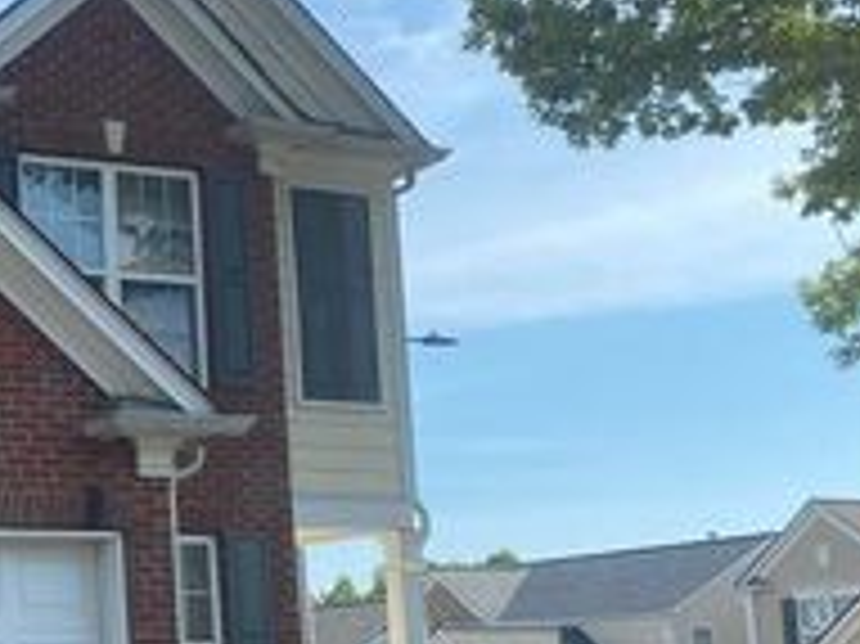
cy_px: 525
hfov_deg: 24.9
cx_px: -252
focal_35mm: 68
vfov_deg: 21.3
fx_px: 1688
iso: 32
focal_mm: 4.25
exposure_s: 1/1866
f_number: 1.8
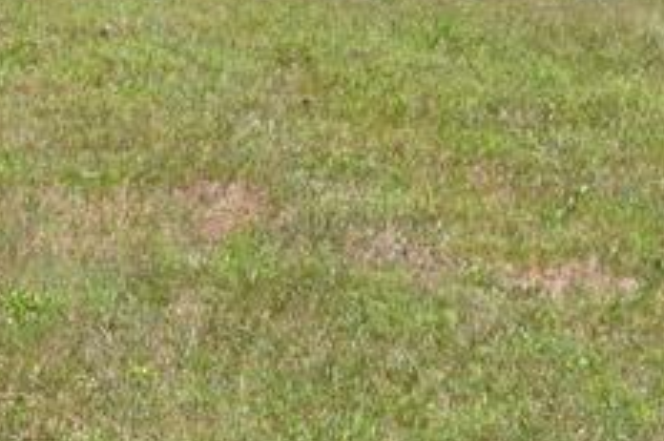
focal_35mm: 172
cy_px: -401
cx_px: -386
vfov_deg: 7.7
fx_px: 3168
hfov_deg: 11.4
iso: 400
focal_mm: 26
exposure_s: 1/400
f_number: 10
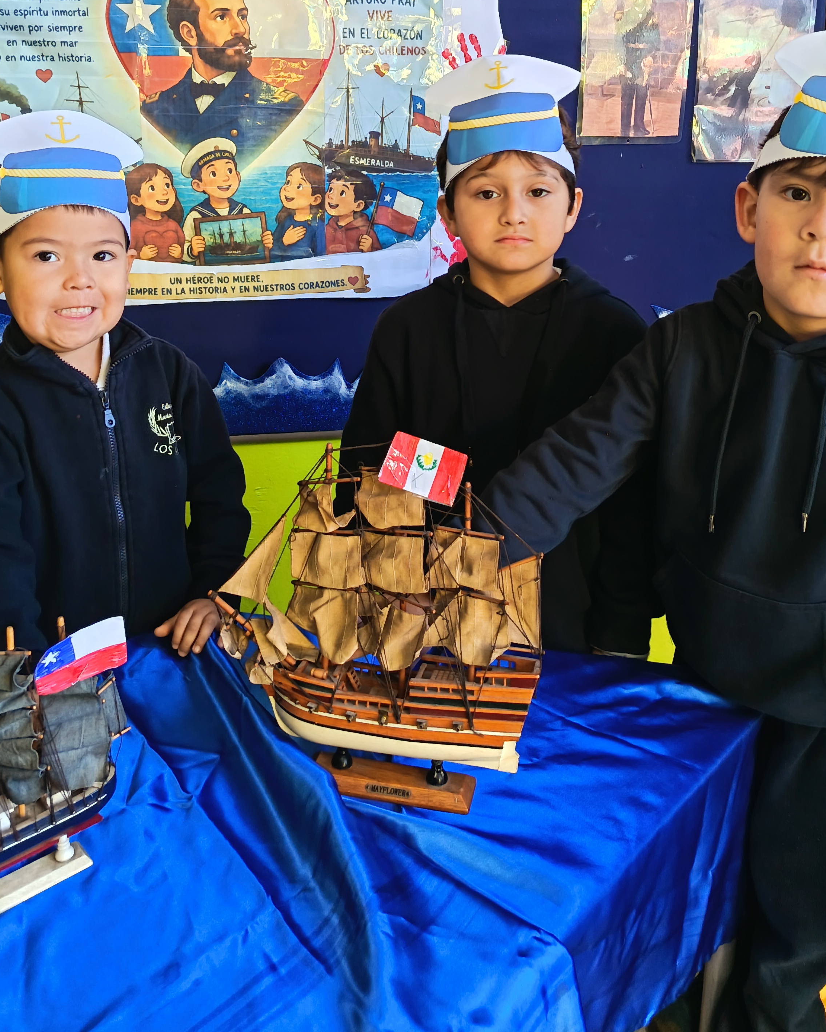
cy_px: 306
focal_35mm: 33
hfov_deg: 44.5
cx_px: 432
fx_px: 1008
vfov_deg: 52.7
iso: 629
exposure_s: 1/33.3
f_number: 1.75
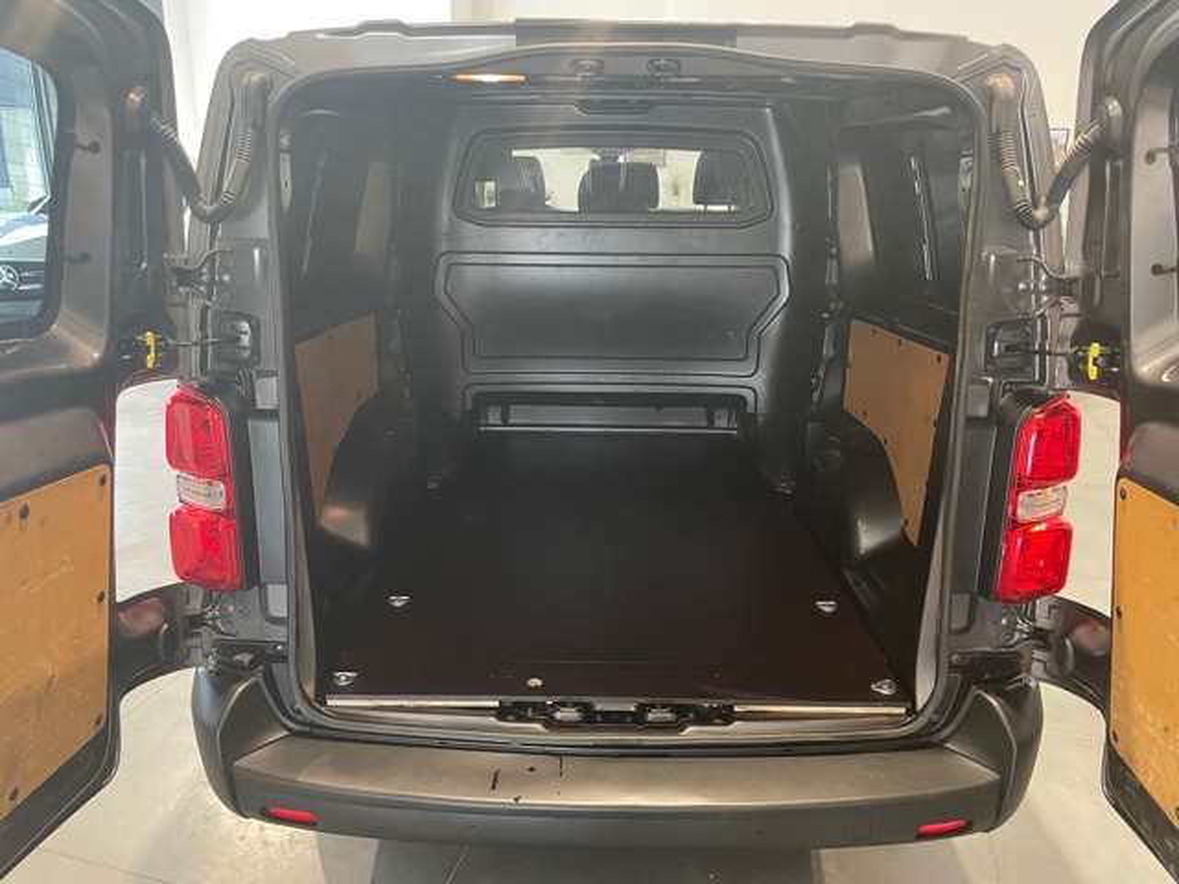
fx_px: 886
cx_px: 590
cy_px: 442
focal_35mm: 26
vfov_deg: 53.1
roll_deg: -1.1
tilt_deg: -19.4
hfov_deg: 67.3
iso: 400
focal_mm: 4.2
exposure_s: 1/50
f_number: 1.6
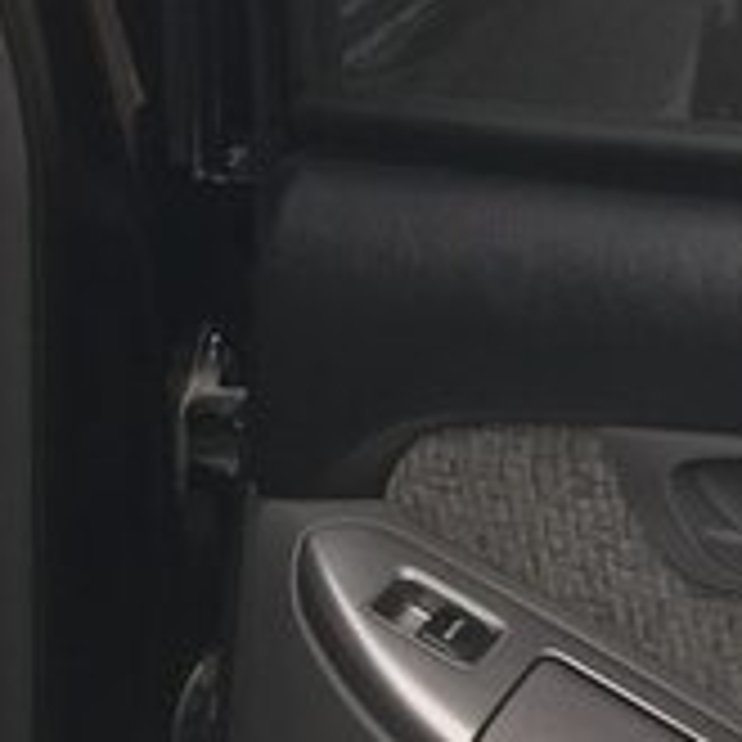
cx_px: 1214
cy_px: -335
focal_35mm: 99
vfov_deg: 16.2
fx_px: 2401
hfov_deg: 15.7
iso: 25
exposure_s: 1/100
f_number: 1.8
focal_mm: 3.99
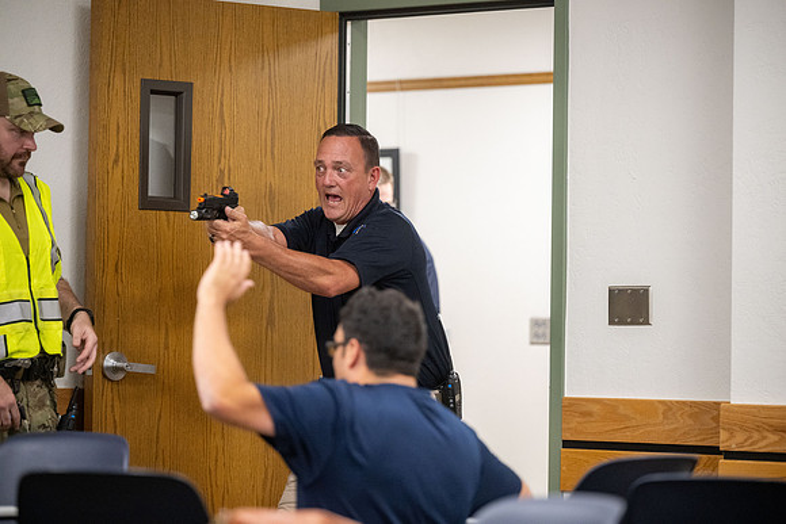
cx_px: 393
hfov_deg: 14.2
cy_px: 262
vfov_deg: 9.5
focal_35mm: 145
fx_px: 3166
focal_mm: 145
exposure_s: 1/500
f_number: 2.8
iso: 3200
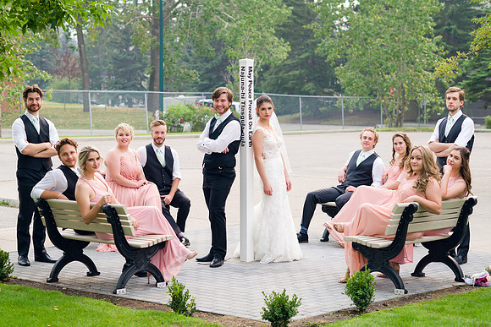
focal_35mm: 85
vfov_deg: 16.1
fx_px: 1160
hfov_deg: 23.9
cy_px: 164
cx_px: 246
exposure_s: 1/125
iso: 100
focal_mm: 85
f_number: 4.5
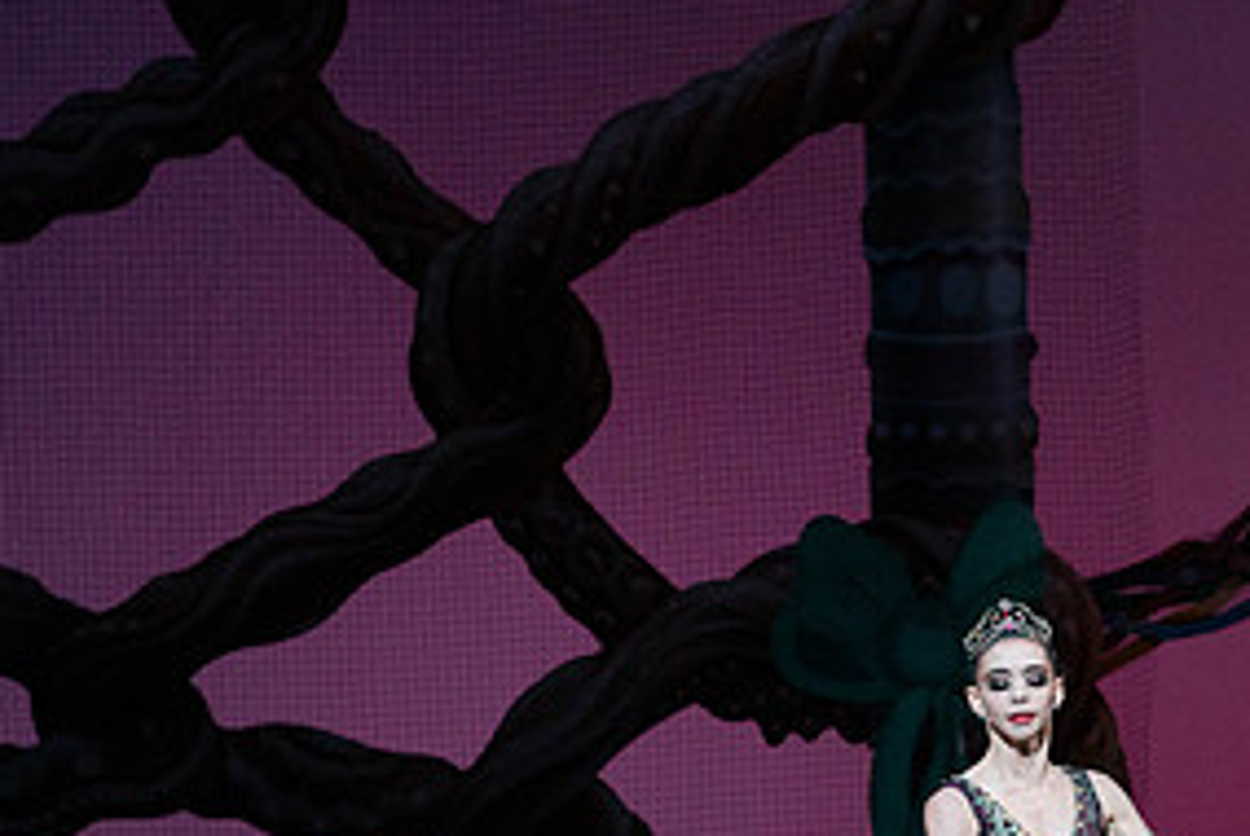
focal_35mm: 408
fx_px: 14181
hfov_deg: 5.0
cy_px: 829
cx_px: 1131
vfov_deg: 3.4
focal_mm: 200
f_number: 5.6
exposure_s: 1/320
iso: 3200
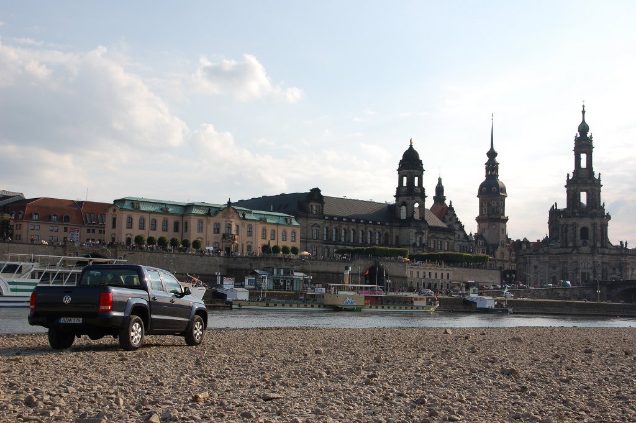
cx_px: 318
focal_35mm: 51
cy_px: 212
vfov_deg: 26.4
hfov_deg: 38.9
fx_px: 900
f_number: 10
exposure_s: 1/400
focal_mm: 34
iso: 200
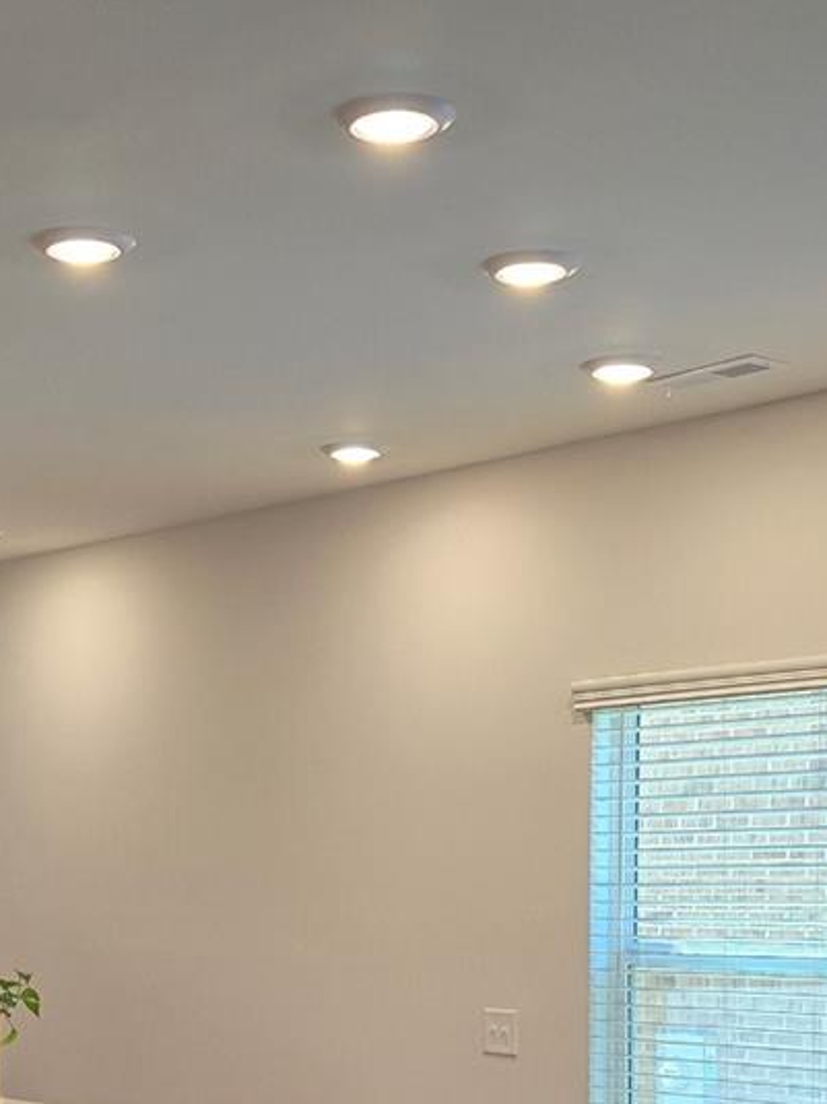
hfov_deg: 22.1
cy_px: 955
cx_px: 258
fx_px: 2103
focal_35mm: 66
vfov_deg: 28.5
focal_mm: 6.3
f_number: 1.7
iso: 80
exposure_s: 1/120
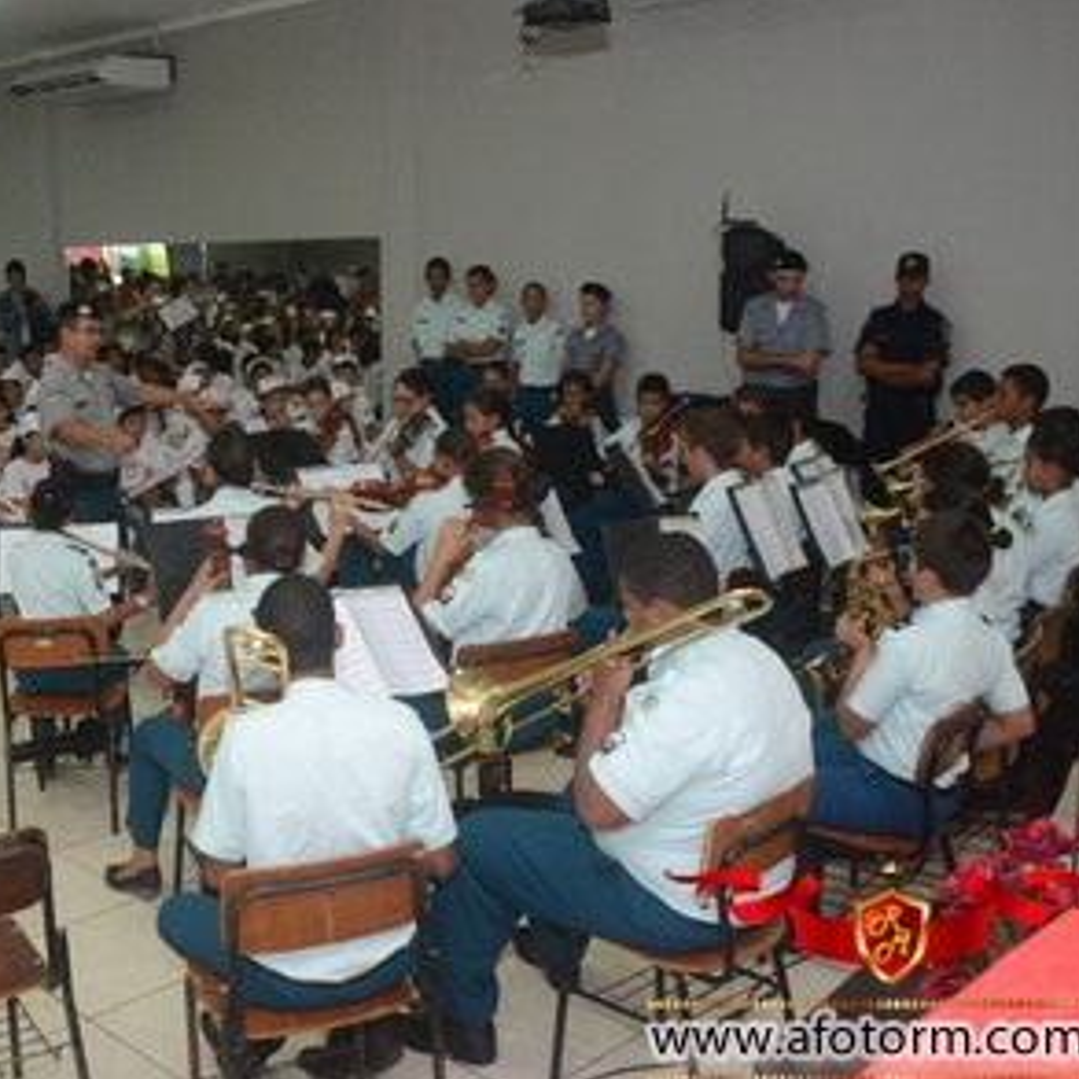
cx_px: 339
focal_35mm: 43
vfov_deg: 39.2
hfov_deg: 38.6
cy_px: 549
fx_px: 1516
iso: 1600
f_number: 3.8
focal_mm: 22
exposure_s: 1/125
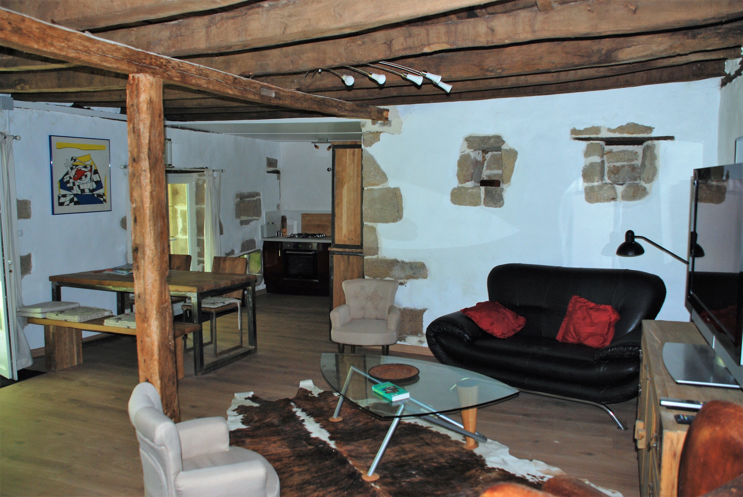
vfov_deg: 43.7
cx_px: 372
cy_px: 248
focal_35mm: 30
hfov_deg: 61.9
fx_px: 620
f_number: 3.8
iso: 200
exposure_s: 1/60
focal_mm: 20
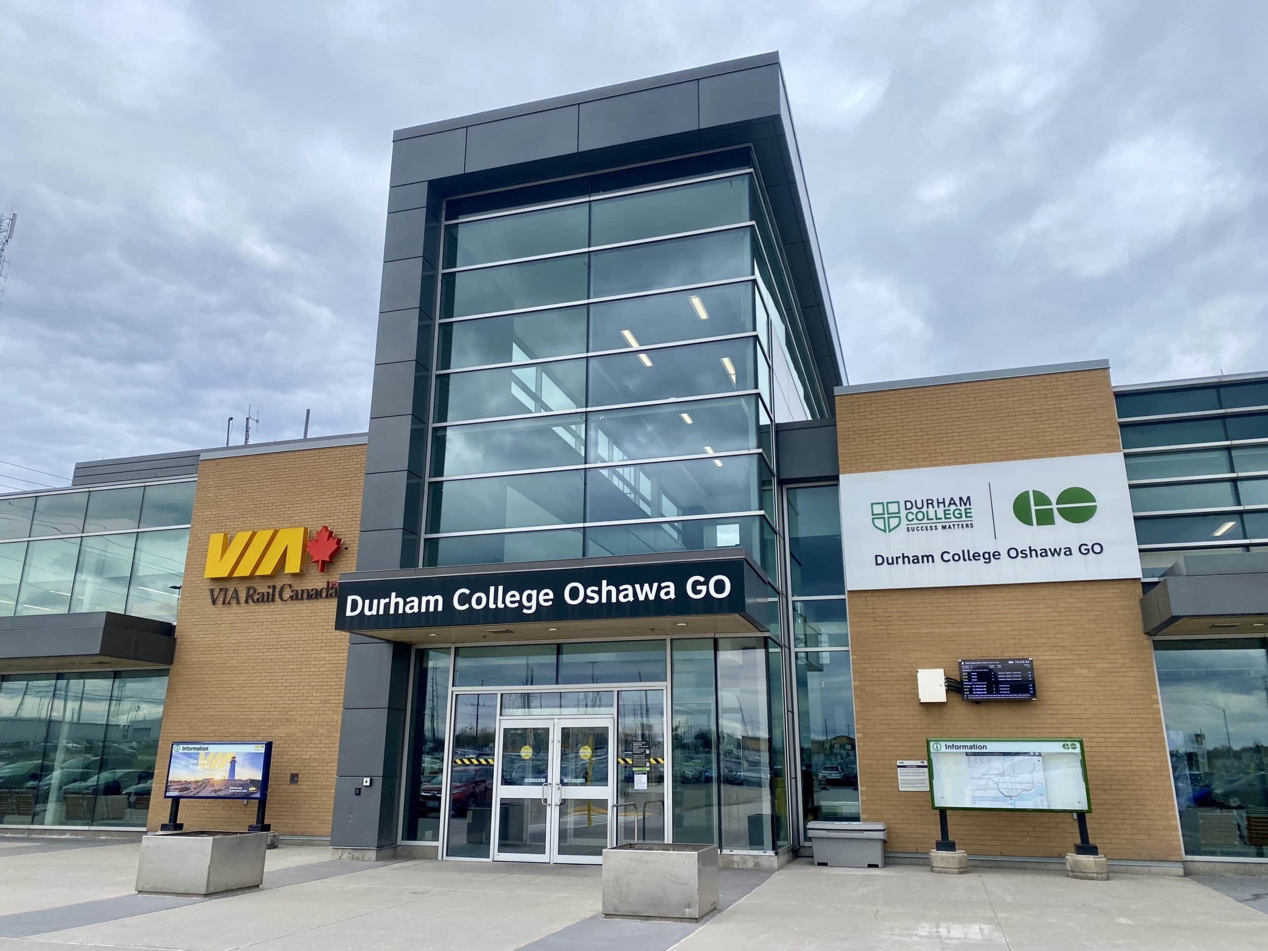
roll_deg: -1.0
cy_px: 476
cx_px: 634
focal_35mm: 26
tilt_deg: +16.9
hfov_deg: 67.3
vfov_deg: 53.1
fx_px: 952
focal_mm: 4.25
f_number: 1.8
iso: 32
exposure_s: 1/2817
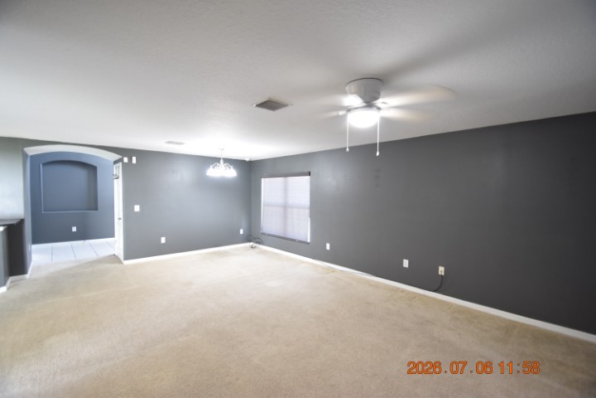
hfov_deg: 100.4
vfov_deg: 77.3
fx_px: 248
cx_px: 298
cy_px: 199
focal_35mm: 15
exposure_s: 1/20
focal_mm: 10
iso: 800
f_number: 3.5
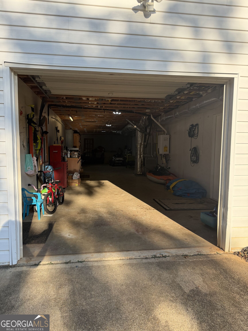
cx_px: 124
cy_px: 166
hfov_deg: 56.8
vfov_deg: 71.6
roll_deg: -0.2
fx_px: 229
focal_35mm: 24
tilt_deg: -4.6
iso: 100
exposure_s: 1/1727
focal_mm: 6.76
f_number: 1.78
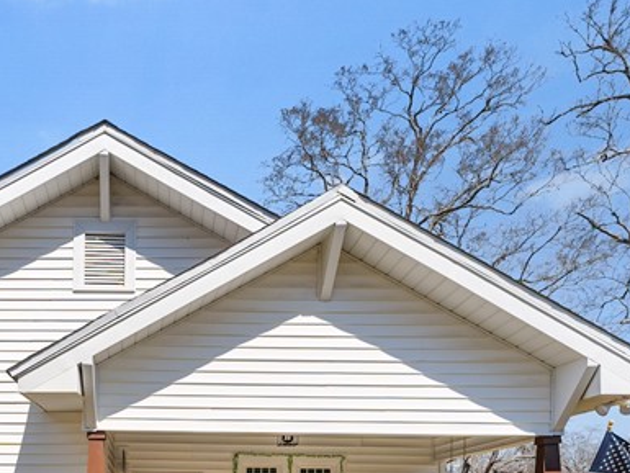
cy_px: 527
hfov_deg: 46.7
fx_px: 692
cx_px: 139
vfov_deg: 32.8
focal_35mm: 38
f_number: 6.3
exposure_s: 1/640
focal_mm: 14
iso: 100
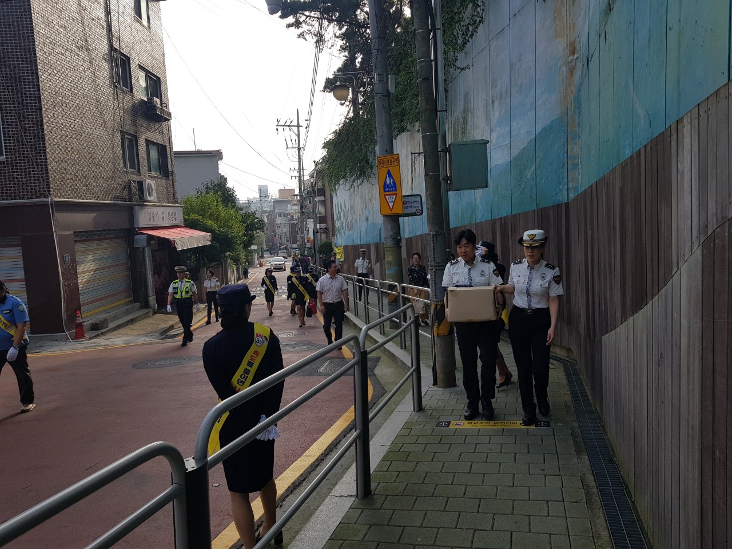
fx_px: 550
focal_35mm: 26
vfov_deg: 53.1
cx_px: 366
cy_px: 274
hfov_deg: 67.3
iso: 40
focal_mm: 4.3
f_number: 1.7
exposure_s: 1/1000
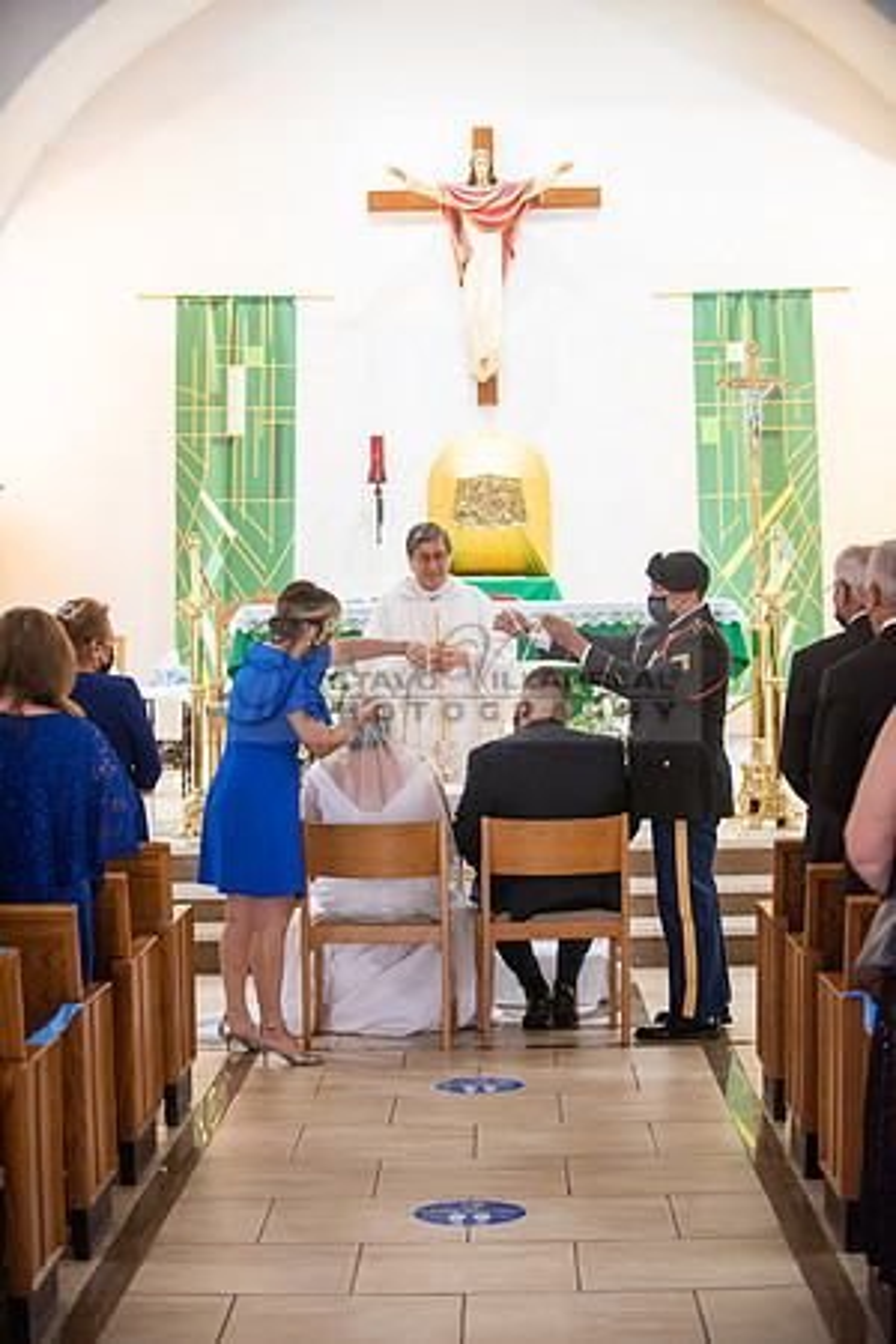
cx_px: 448
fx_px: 2613
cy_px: 672
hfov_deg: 19.5
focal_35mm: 70
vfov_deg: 28.8
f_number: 2.8
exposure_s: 1/160
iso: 2000
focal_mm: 70
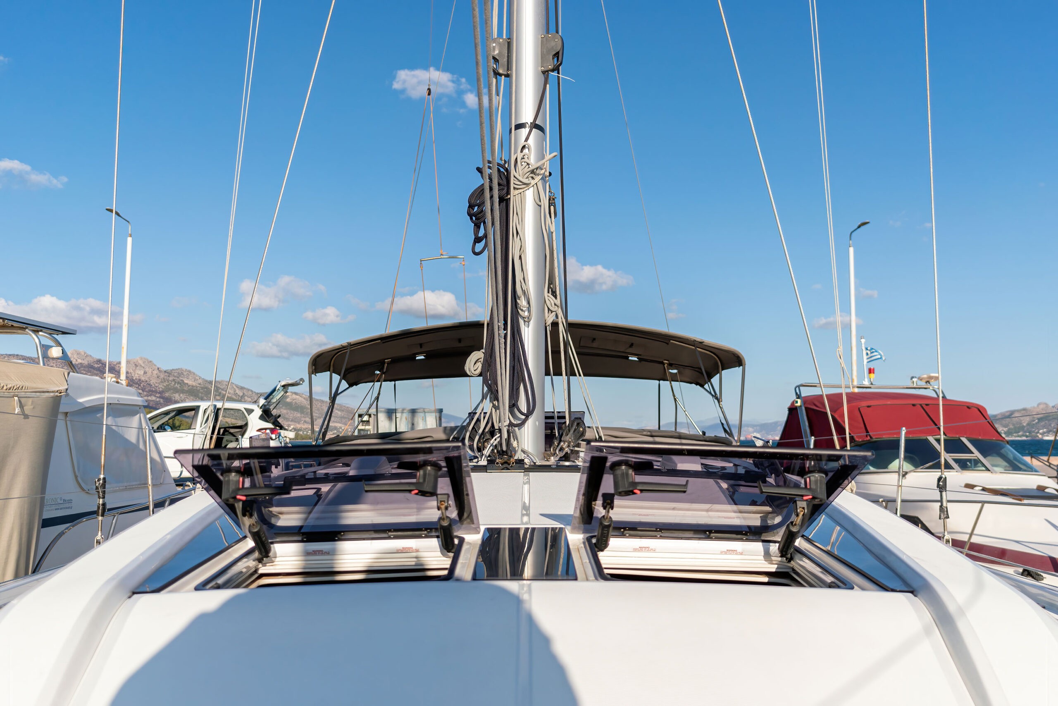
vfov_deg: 43.6
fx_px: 882
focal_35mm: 30
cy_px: 353
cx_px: 529
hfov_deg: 61.9
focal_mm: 20
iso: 100
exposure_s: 1/4000
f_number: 2.8
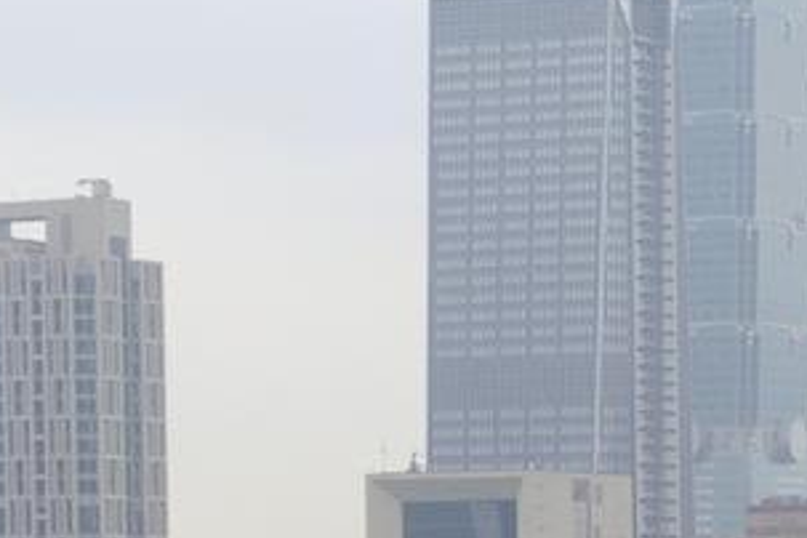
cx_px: 1353
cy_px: 840
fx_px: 4730
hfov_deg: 9.4
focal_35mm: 211
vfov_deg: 6.4
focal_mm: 32
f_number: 6.3
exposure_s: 1/160
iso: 400
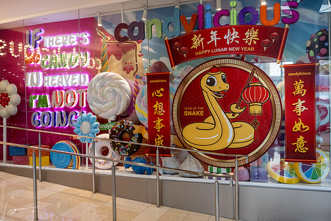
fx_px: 317
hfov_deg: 55.1
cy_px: 110
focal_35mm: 34
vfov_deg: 38.4
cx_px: 166
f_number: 8
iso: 2500
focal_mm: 34.5
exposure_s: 1/250
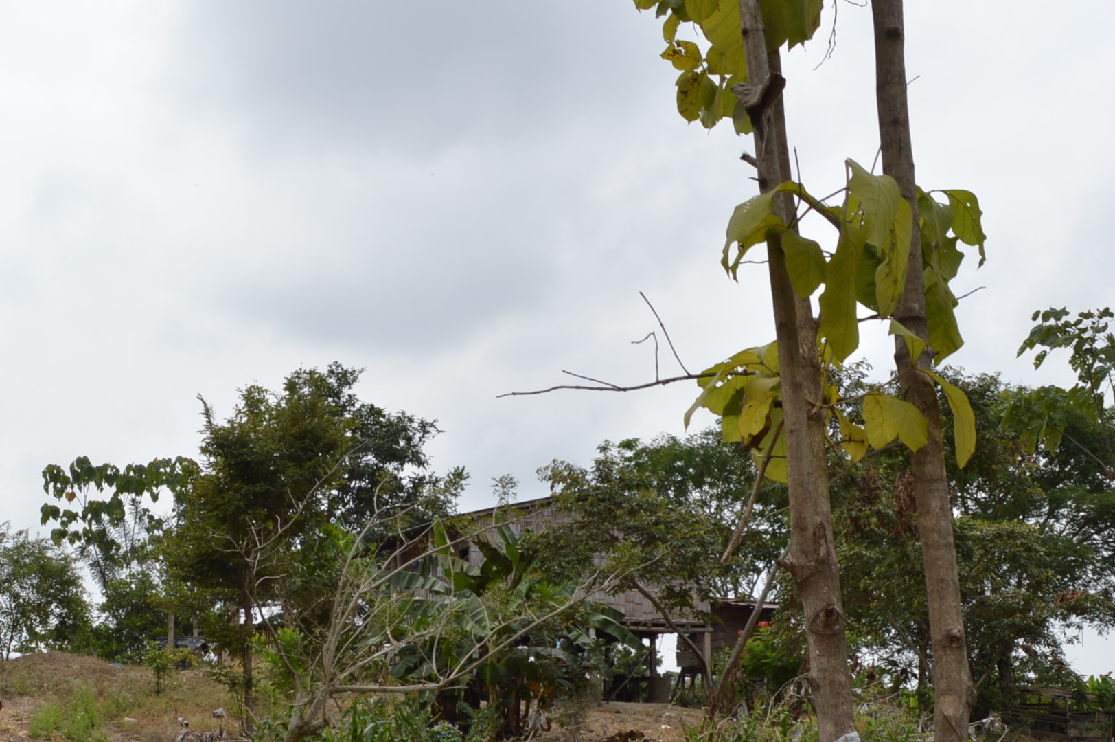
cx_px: 509
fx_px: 1547
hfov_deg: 39.6
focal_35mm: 50
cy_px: 647
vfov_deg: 26.2
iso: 100
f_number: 9
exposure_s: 1/320
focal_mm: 18
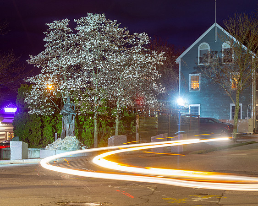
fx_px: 702
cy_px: 91
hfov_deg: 20.7
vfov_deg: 16.7
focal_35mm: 92
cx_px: 78
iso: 160
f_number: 11
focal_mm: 70
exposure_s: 5
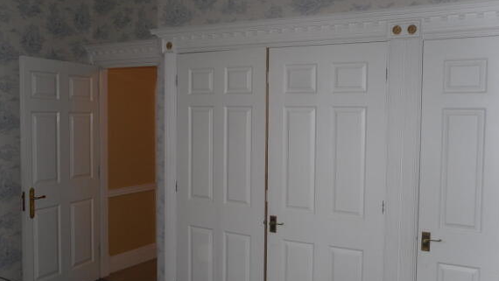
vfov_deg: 30.4
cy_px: 161
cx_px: 253
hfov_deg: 51.6
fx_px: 516
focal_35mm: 39
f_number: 3.5
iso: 80
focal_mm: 6.3
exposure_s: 1/45
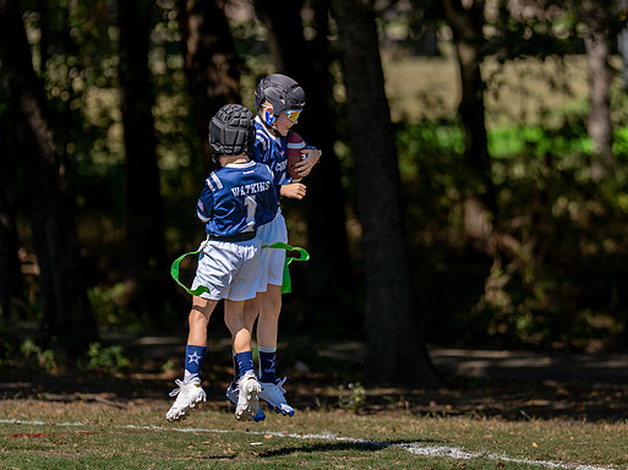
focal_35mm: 352
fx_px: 6381
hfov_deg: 5.6
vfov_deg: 4.2
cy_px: 230
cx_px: 307
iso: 160
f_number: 2.8
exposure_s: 1/3200
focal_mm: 200
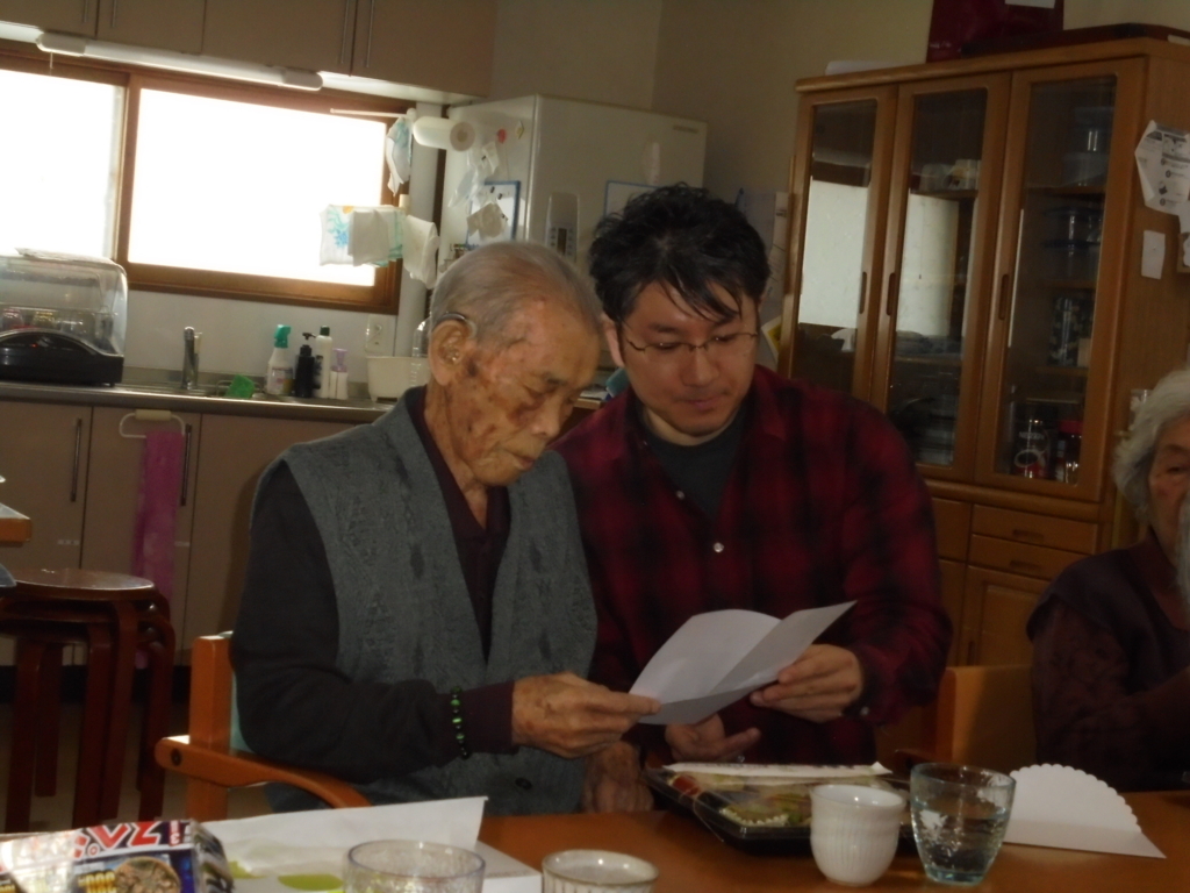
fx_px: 1925
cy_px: 446
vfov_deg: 26.1
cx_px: 595
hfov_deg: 34.3
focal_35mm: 56
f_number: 5.2
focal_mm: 10.1
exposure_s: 1/60
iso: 400
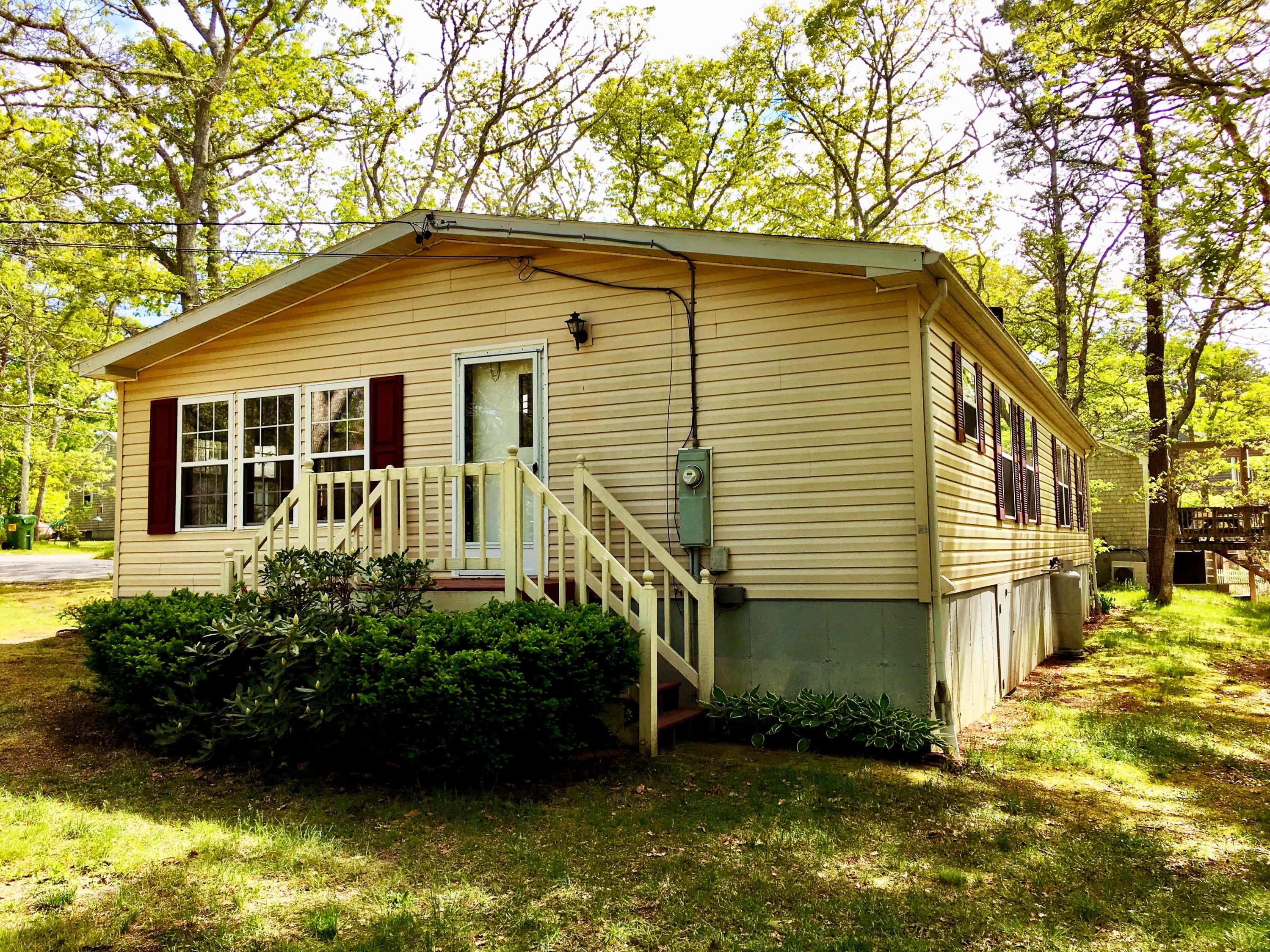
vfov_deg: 48.2
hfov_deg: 61.7
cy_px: 476
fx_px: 1064
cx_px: 635
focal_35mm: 29
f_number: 2.8
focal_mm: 4.15
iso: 25
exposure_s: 1/785
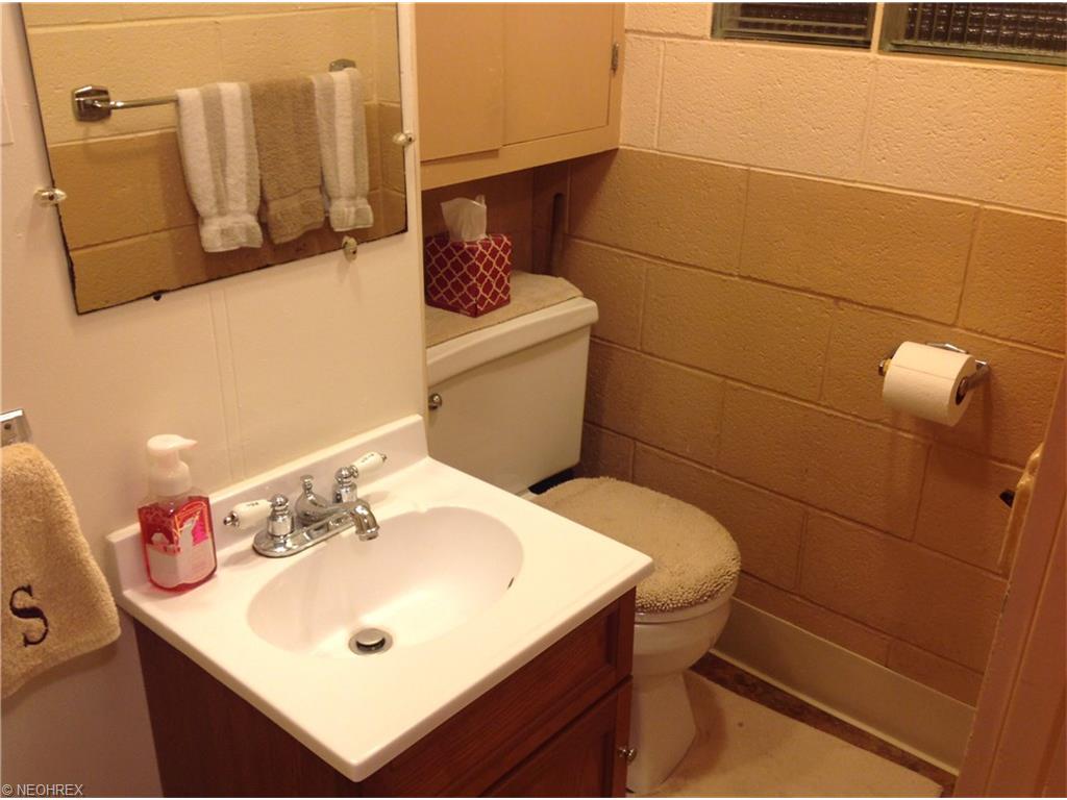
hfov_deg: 52.6
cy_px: 400
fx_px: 1079
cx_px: 534
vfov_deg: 40.7
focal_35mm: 35
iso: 64
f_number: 2.4
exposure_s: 1/15
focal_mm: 4.28
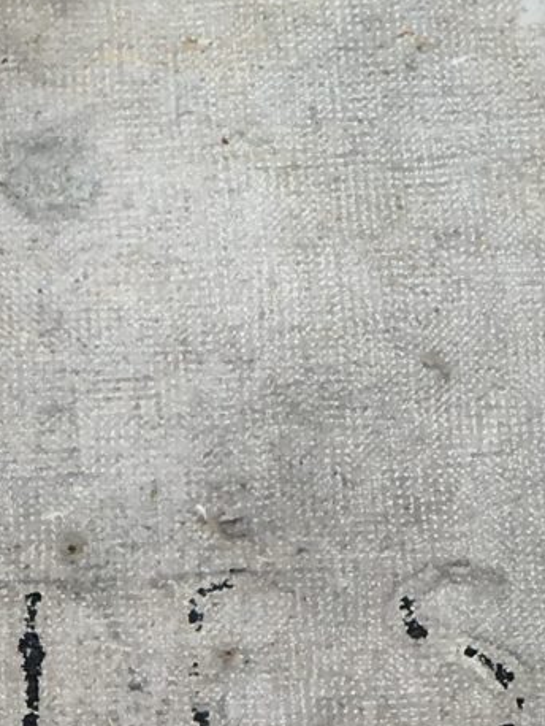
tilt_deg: +18.4
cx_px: -239
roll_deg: +0.3
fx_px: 3398
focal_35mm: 162
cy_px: 1354
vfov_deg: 11.3
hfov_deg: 9.0
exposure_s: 1/224
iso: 25
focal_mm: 4.15
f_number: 2.2
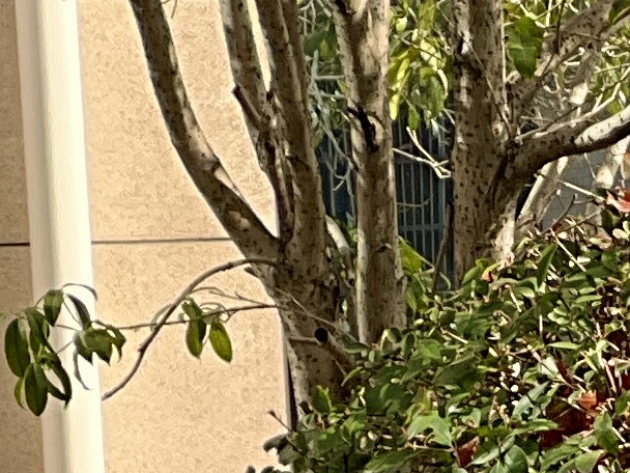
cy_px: 1448
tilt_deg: -8.9
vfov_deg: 2.9
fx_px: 9300
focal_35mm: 511
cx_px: 1679
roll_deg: +1.7
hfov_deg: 3.8
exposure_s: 1/121
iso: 20
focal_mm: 9
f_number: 2.8
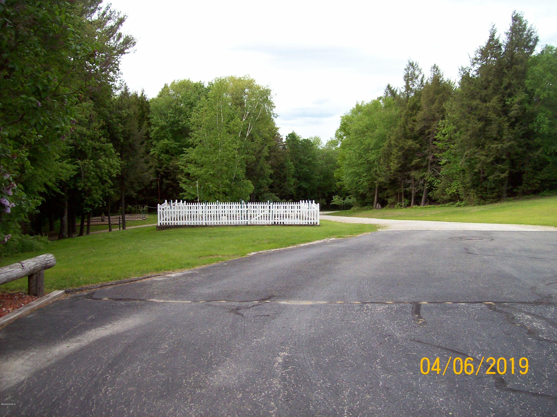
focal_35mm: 36
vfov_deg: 39.6
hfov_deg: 51.4
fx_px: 579
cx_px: 278
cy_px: 208
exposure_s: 1/533
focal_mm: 6
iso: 80
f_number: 2.7
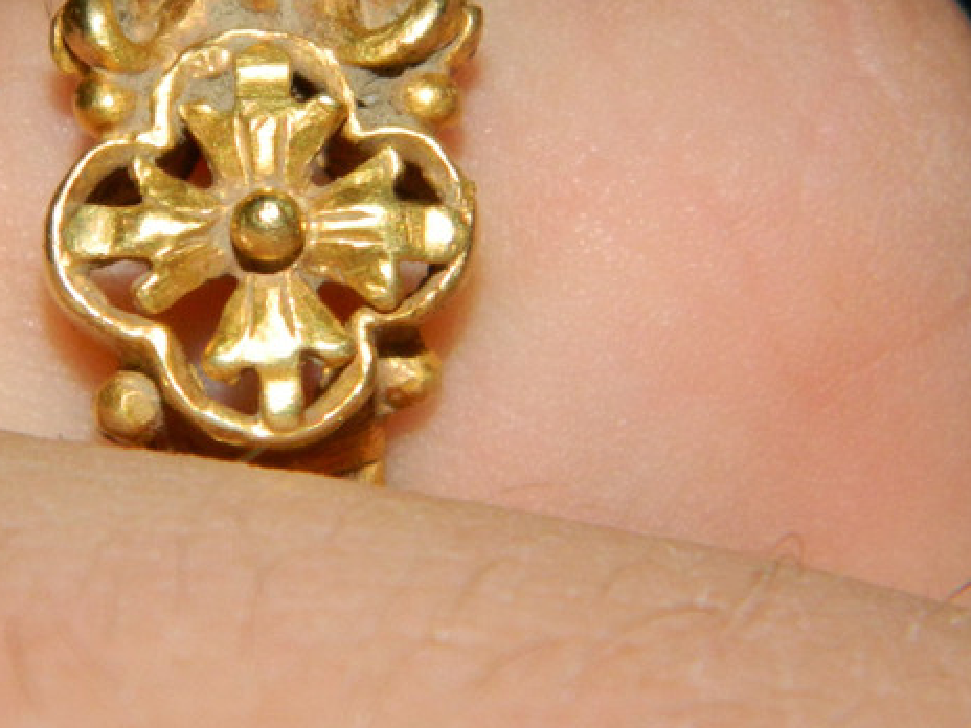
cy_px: 197
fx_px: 6648
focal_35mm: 237
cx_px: 269
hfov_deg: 8.3
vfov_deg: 6.3
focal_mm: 18.6
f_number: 12.6
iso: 200
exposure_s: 1/60
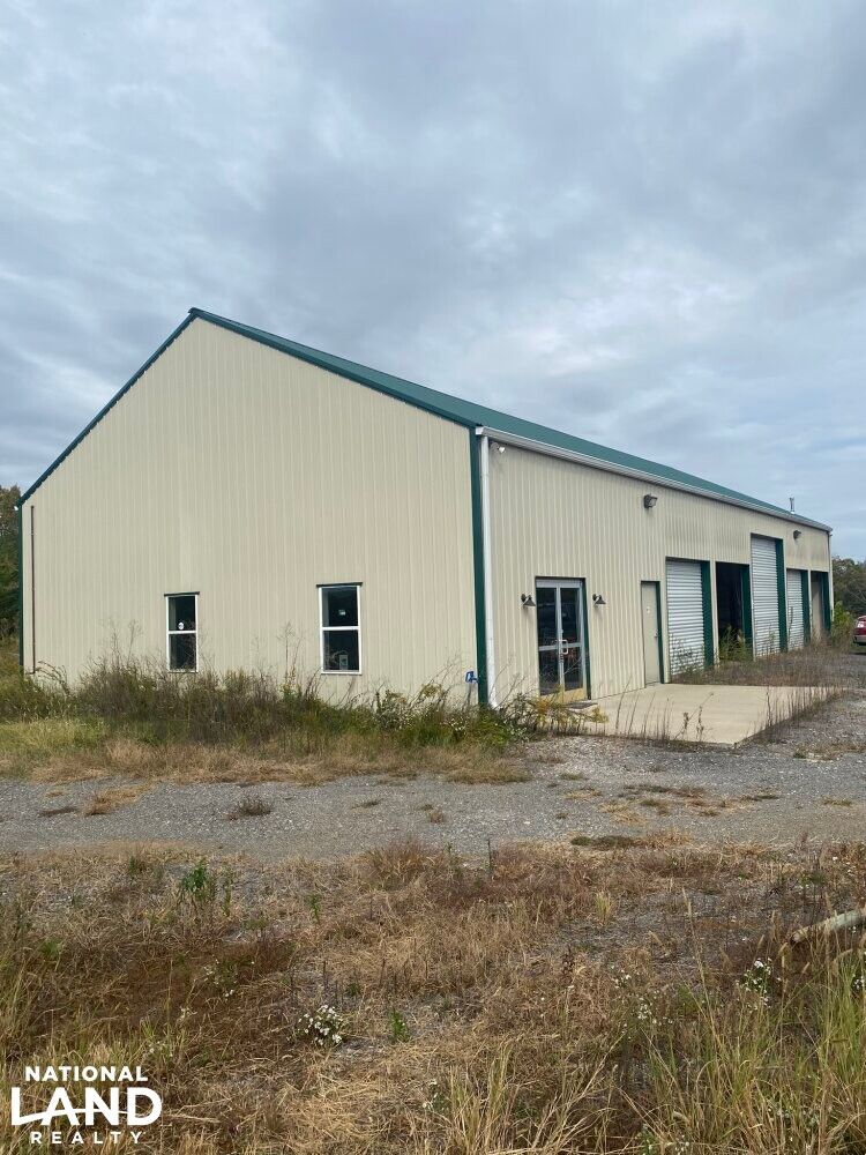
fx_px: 867
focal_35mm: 26
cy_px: 578
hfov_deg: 53.1
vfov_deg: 67.3
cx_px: 433
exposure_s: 1/4274
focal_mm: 4.25
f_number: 1.8
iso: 32
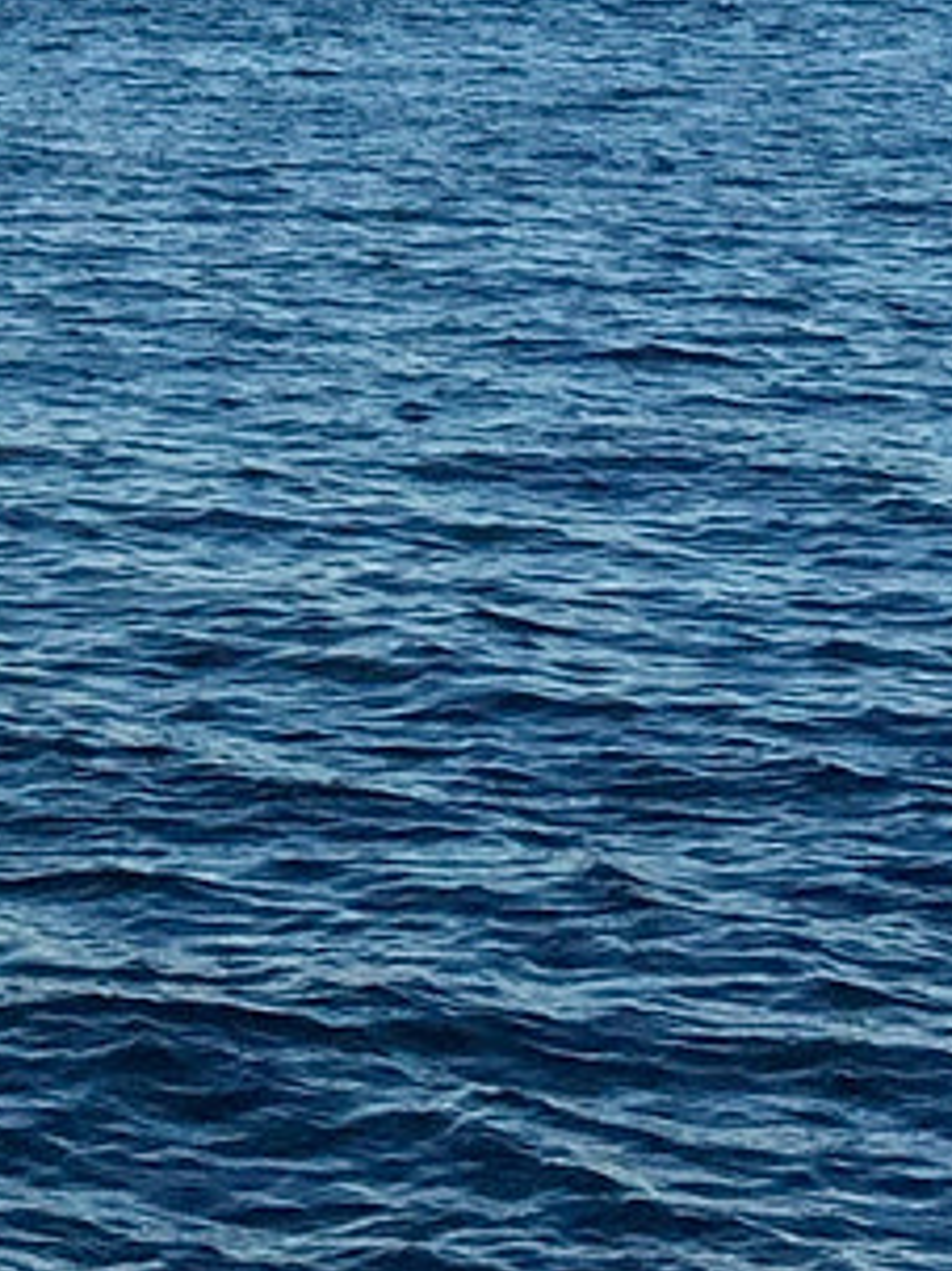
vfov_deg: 12.0
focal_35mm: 153
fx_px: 5614
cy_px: -893
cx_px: -705
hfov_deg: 9.3
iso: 32
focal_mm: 4.15
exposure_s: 1/989
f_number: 2.2
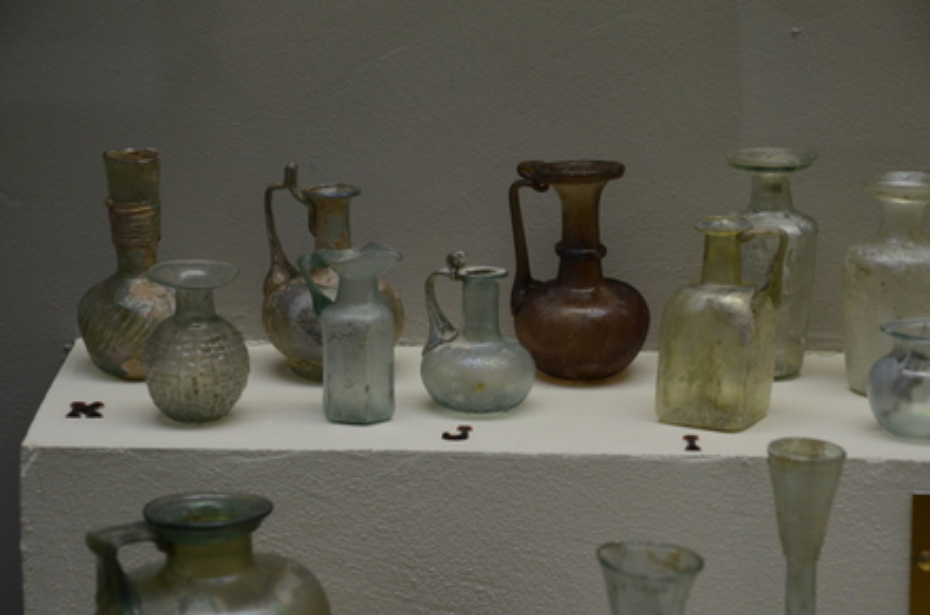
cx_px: 465
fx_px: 2706
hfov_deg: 19.5
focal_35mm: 105
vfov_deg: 13.0
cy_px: 308
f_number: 5.3
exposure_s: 1/250
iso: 1000
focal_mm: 70
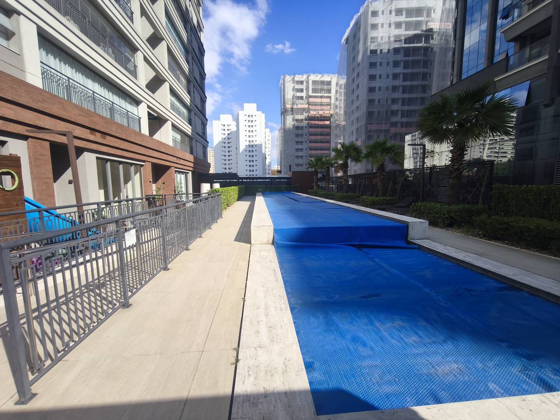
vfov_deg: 81.7
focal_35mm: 15
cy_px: 210
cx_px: 280
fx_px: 243
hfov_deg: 98.2
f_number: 2.2
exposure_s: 1/348
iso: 50
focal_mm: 1.91
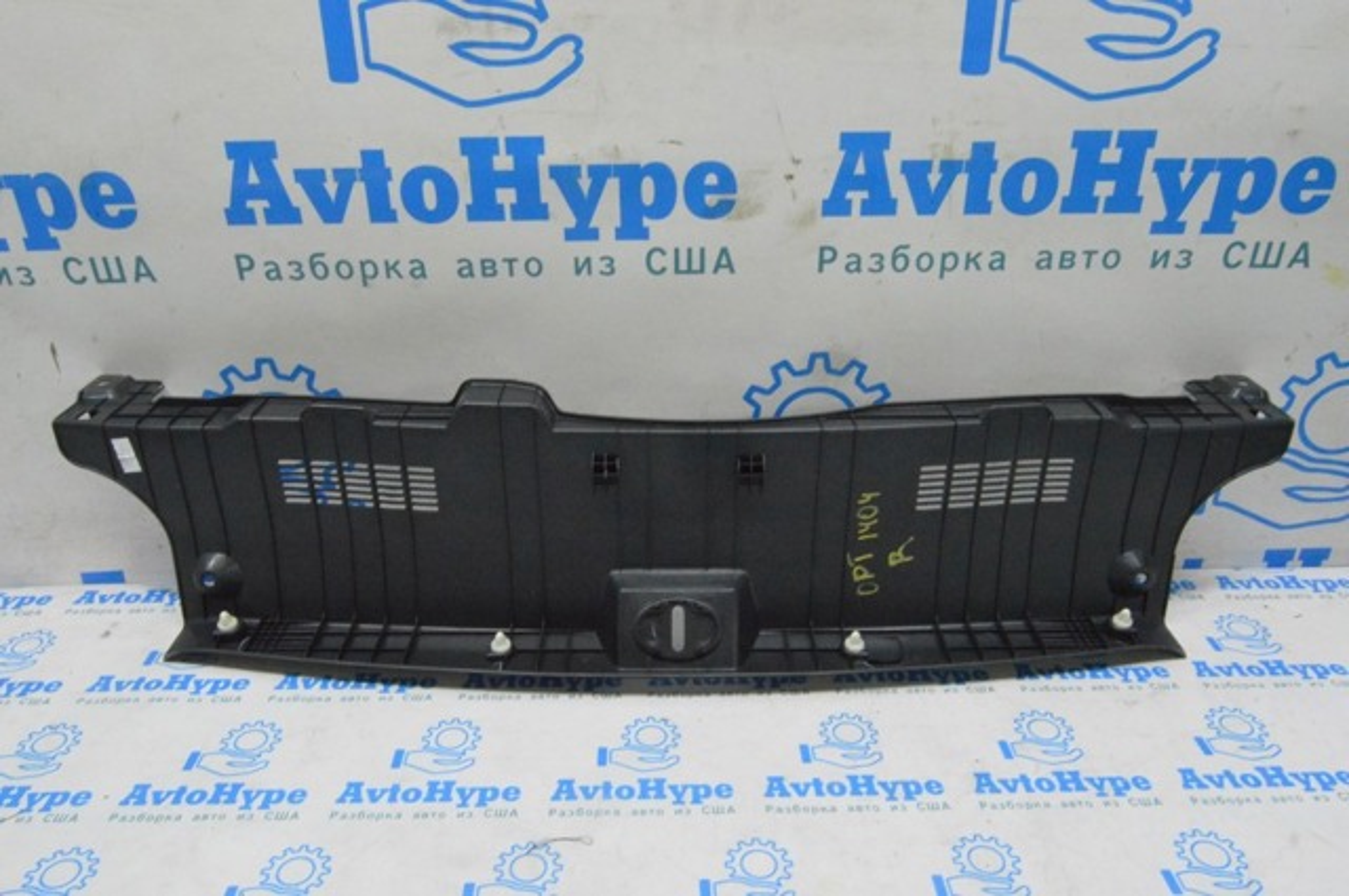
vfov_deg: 47.8
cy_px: 448
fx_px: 1010
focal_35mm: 27
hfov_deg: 67.4
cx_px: 674
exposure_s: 1/20
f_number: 20
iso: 6400
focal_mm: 18
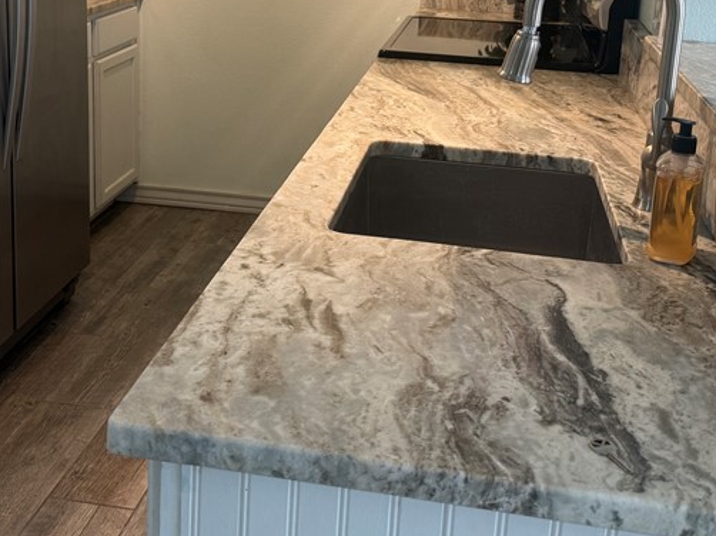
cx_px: 310
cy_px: 94
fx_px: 1013
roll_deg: -2.4
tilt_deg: -11.2
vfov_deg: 28.9
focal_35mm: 49
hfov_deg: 38.9
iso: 100
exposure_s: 1/60
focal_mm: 6.76
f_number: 1.78
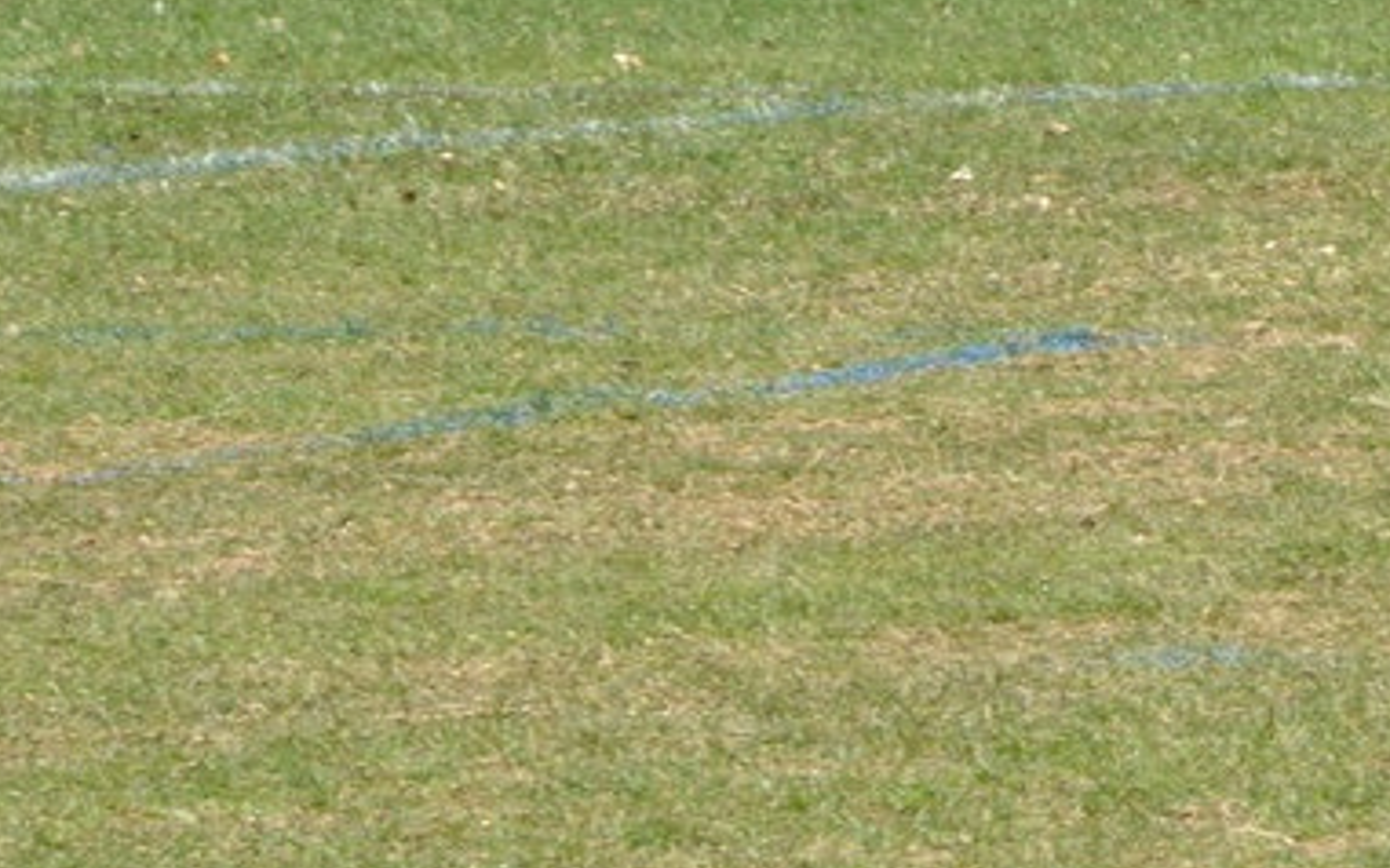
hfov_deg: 2.4
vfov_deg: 1.5
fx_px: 32422
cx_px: 2335
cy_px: -487
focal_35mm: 856
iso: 800
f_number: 22
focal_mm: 200
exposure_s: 1/125
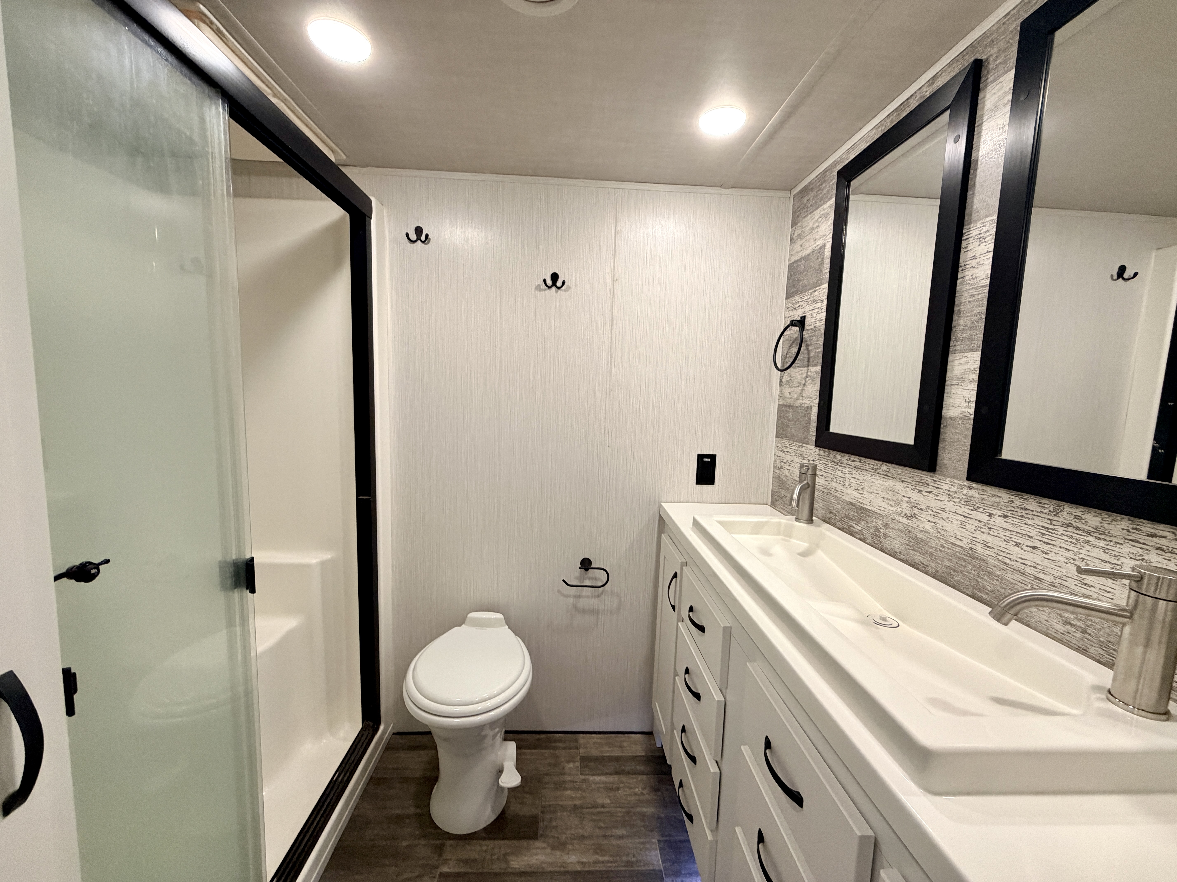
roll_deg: +0.0
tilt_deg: -6.9
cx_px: 588
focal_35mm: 14
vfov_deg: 85.7
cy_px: 441
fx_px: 476
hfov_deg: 102.1
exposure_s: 1/97
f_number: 2.2
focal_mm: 2.22
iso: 320
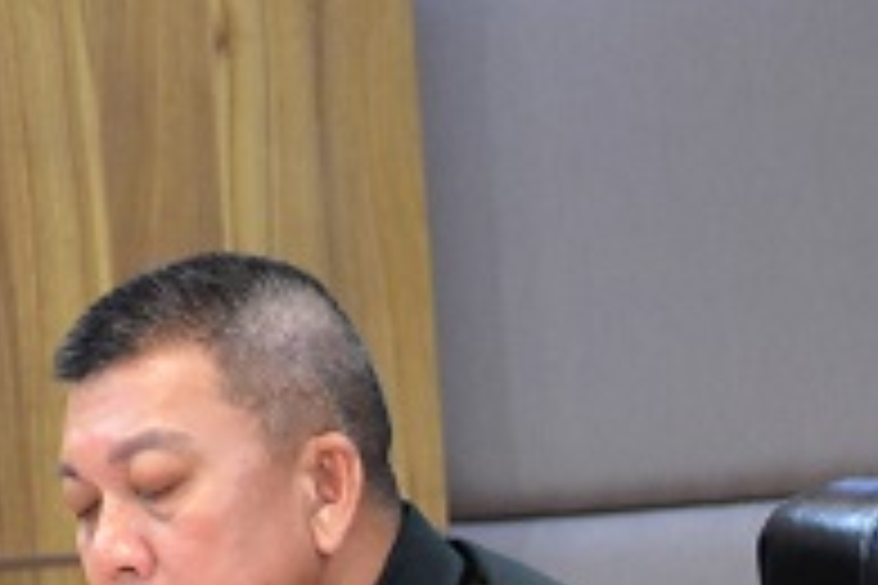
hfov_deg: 3.9
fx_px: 12664
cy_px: 976
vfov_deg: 2.6
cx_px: 1824
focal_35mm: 519
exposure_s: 1/25
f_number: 5.6
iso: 2000
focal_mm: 75
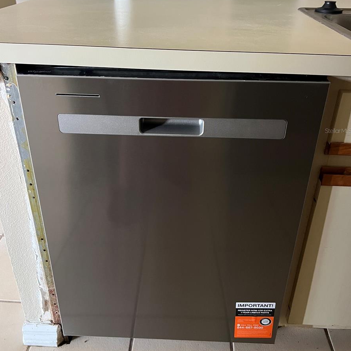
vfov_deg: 52.0
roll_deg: -0.8
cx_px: 176
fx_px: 356
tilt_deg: -25.0
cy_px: 131
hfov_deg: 52.5
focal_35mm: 31
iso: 500
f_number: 1.5
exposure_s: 1/40
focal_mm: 5.7
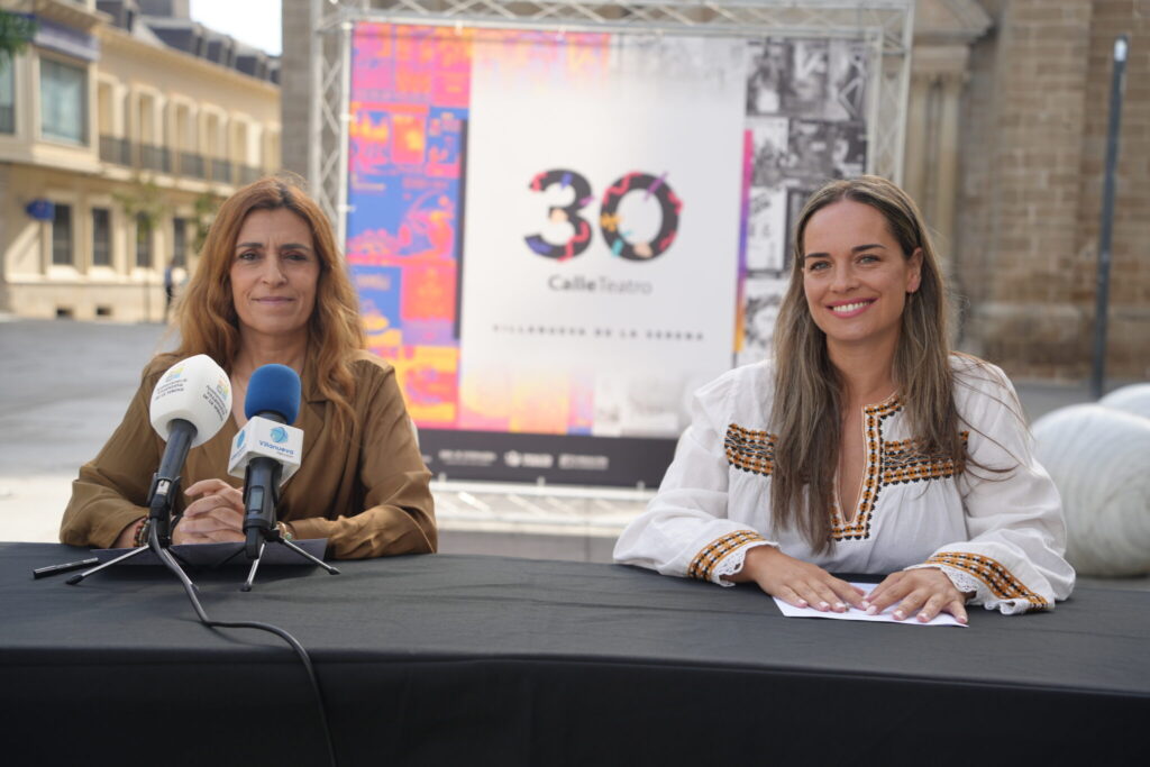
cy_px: 384
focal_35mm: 49
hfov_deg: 40.3
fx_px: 1565
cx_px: 575
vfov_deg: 27.5
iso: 100
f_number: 4
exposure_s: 1/250
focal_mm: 49
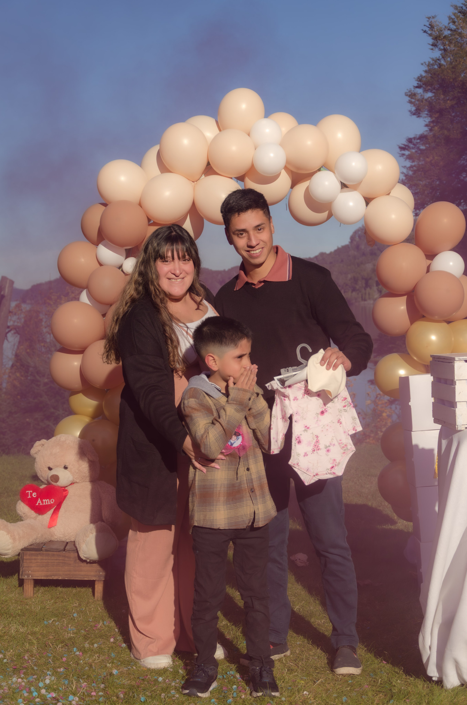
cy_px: 352
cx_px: 234
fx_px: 1173
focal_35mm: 60
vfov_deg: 33.5
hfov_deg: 22.5
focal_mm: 40
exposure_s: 1/1600
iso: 160
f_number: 4.5
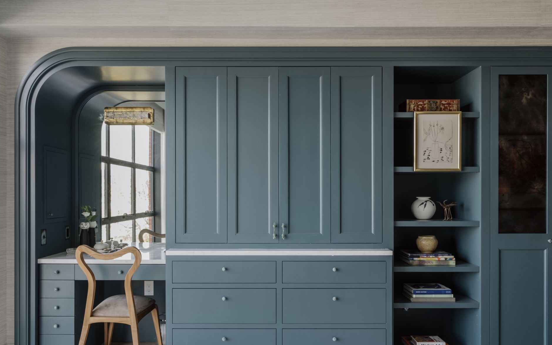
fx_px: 406
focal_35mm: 27
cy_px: 192
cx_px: 277
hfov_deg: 68.4
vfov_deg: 46.0
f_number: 9
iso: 100
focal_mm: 32
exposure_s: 1/1.25
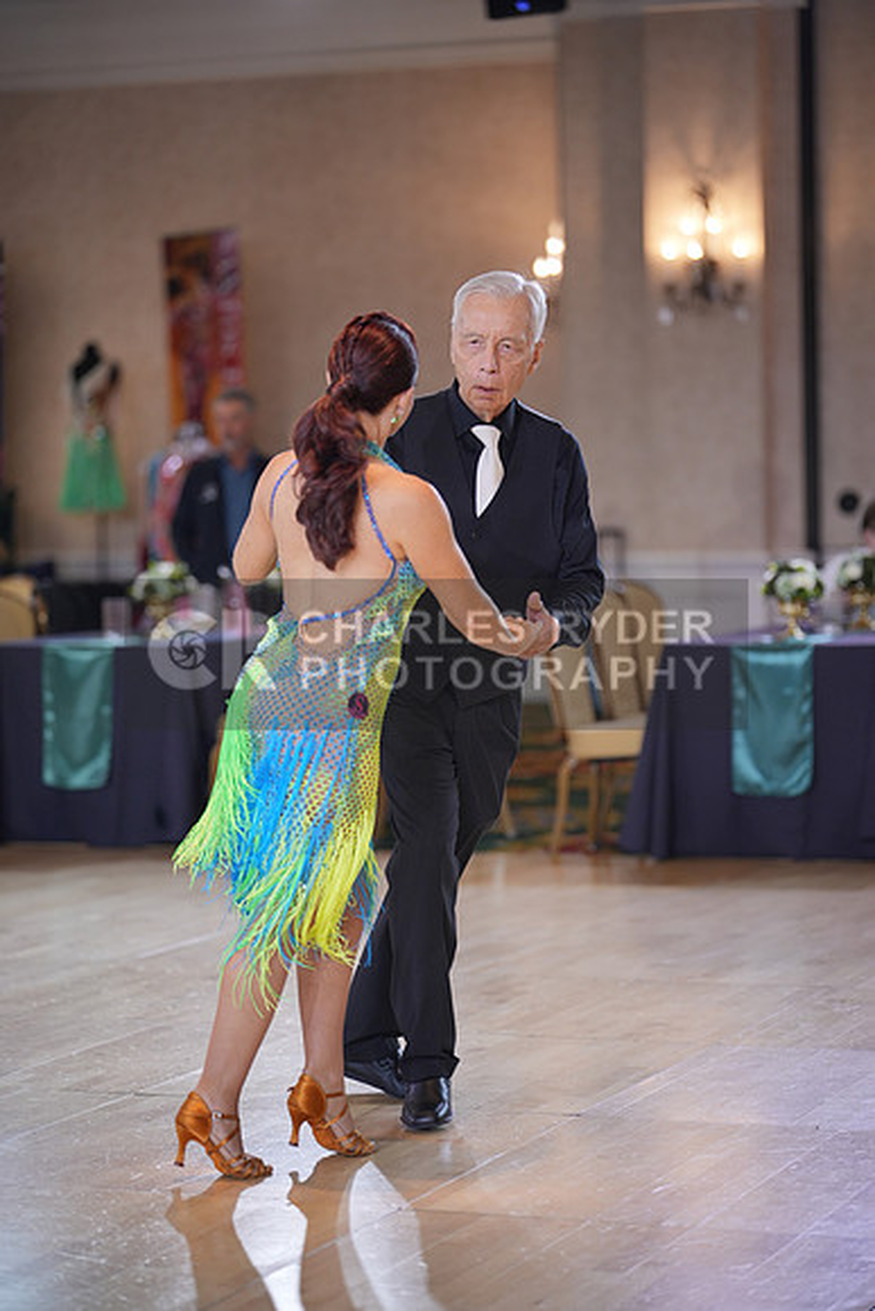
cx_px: 438
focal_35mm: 98
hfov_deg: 14.0
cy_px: 656
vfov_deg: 20.8
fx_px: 3571
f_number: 2
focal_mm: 98
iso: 800
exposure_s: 1/500
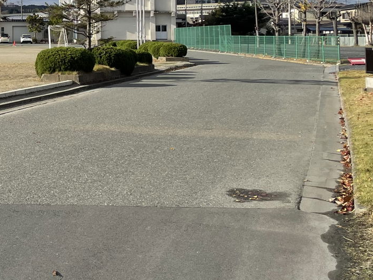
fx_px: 765
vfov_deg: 20.1
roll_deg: +0.2
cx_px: -62
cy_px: 2
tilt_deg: +0.9
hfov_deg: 25.0
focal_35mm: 71
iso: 32
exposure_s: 1/3610
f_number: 1.6
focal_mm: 4.2
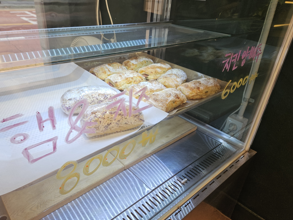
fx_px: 212
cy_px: 106
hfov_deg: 69.3
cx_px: 138
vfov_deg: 54.9
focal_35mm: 25
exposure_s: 1/120
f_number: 1.8
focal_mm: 5.4
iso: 64
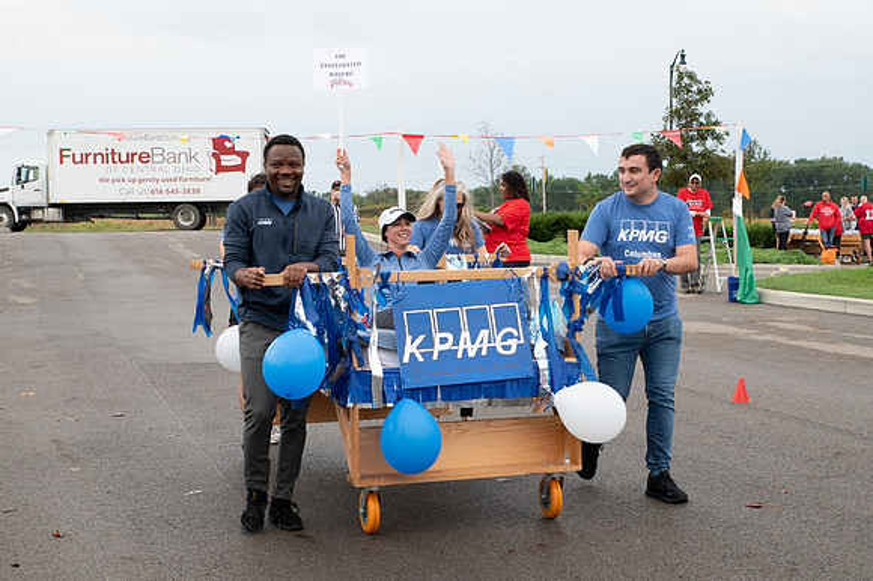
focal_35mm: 63
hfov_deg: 32.1
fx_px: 1517
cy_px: 295
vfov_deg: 21.7
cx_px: 464
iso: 640
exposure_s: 1/200
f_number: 10
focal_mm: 48
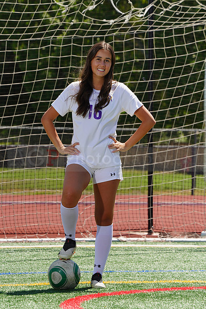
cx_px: 103
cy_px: 154
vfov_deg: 7.5
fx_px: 2354
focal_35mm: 274
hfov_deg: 5.0
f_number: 13
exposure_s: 1/250
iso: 200
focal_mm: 274
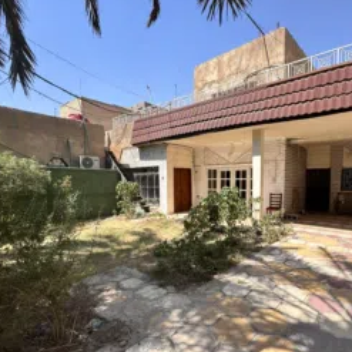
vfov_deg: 74.5
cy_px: 198
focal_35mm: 20
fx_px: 230
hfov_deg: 74.3
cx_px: 204
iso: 50
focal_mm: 2.22
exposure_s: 1/1600
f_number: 2.2
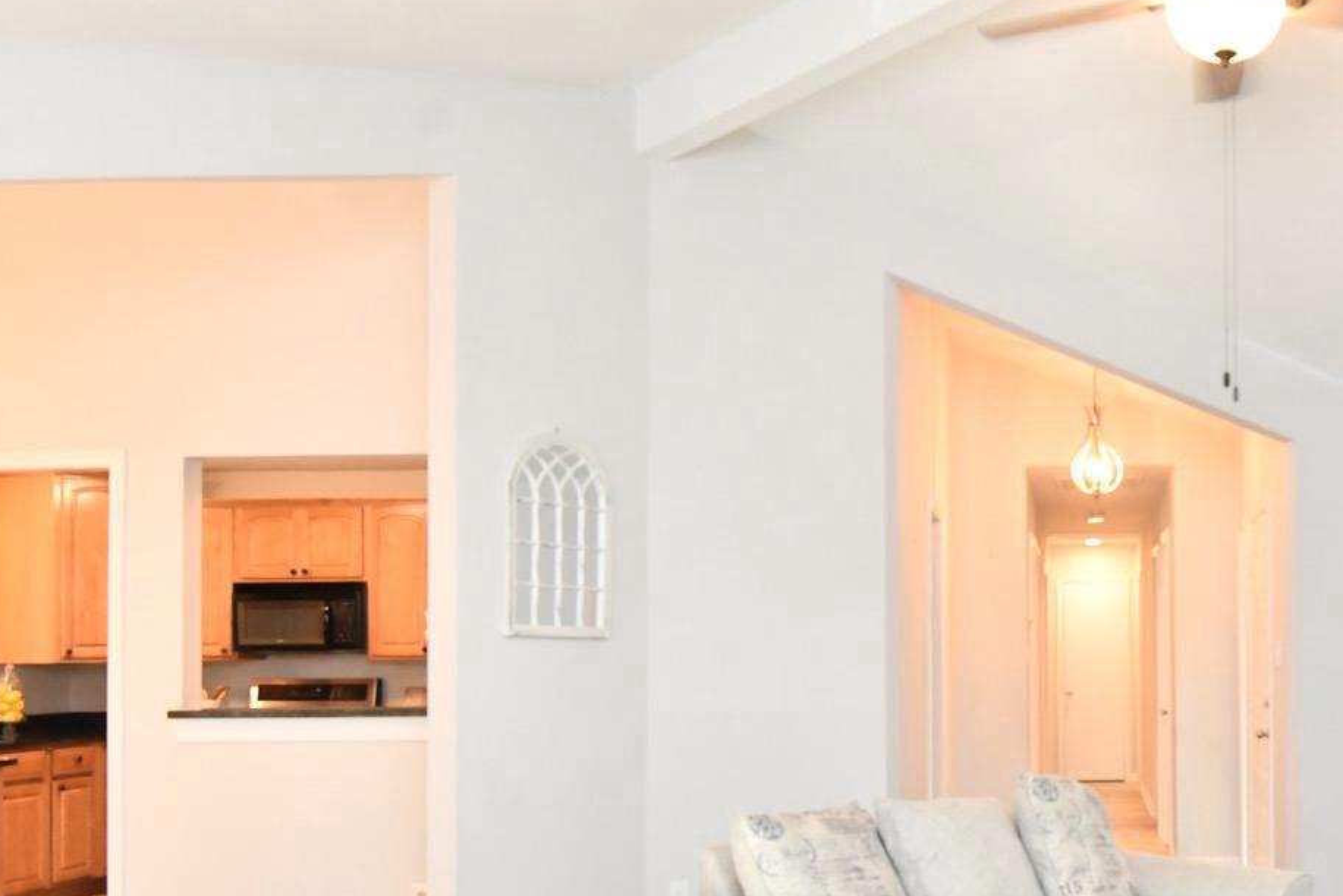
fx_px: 1418
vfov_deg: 34.7
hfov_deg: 47.6
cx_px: 1092
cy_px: 609
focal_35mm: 38
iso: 2800
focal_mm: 17
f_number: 7.1
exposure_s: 1/60
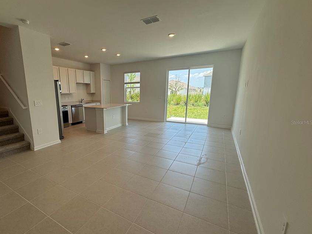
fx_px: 153
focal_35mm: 17
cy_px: 122
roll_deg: +0.3
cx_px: 124
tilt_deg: -10.6
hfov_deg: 89.8
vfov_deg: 74.7
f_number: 2.2
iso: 64
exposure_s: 1/228
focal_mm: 2.22
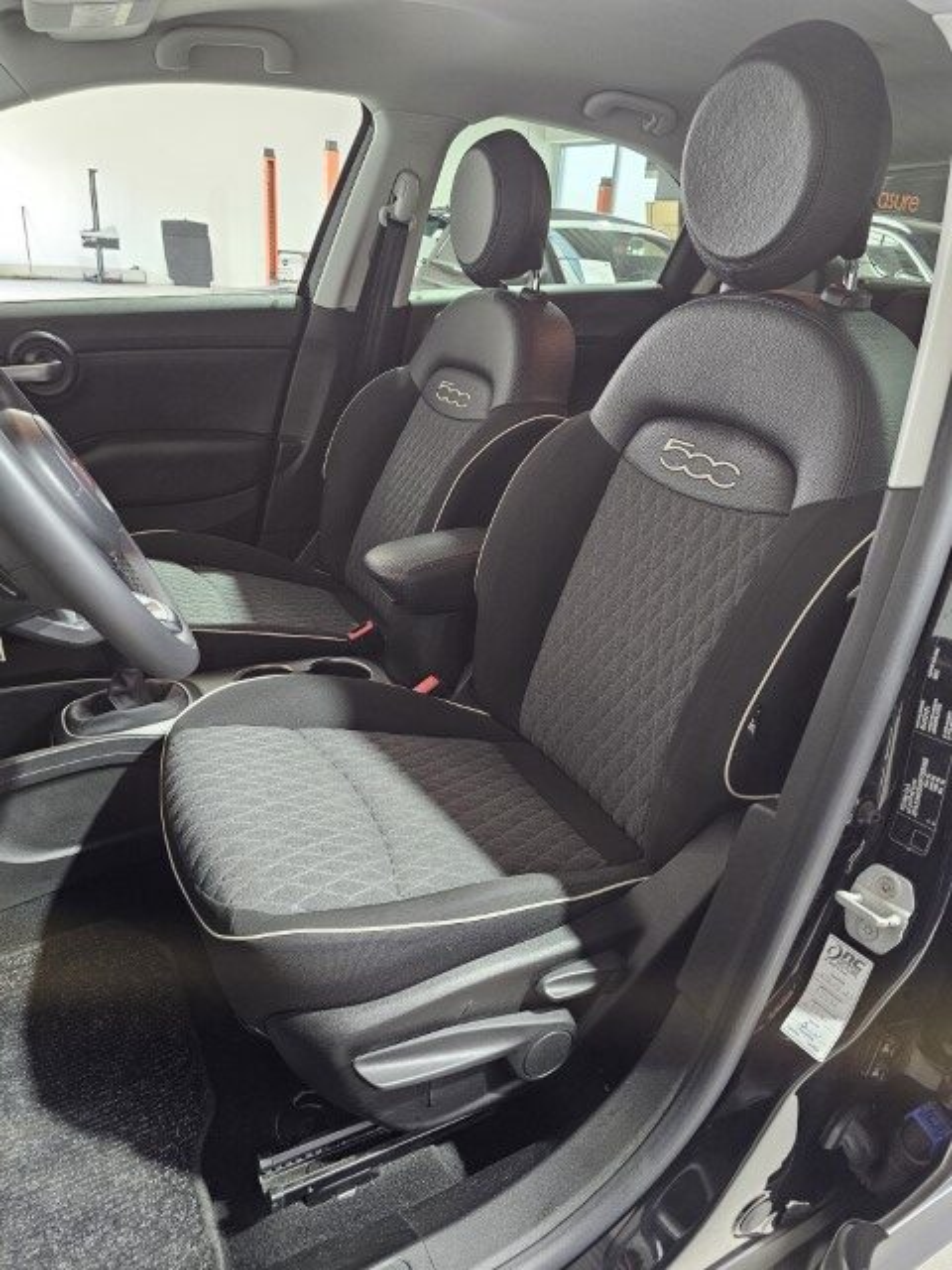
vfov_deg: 73.9
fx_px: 843
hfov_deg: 58.9
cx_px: 476
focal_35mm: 23
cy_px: 635
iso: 500
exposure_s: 1/50
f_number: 1.7
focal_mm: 6.3
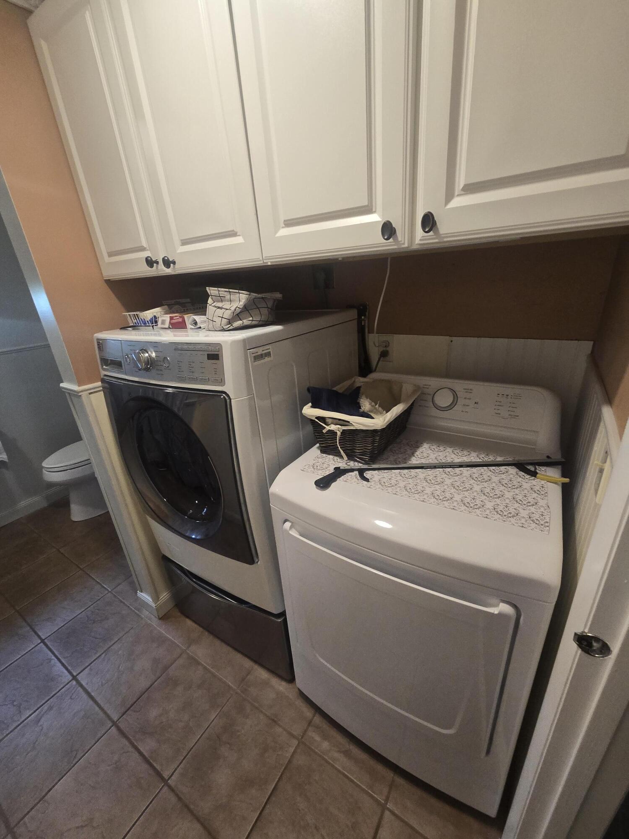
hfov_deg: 89.9
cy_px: 420
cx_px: 314
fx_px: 315
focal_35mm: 13
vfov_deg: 106.2
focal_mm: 2.2
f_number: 2.2
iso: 200
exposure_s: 1/60
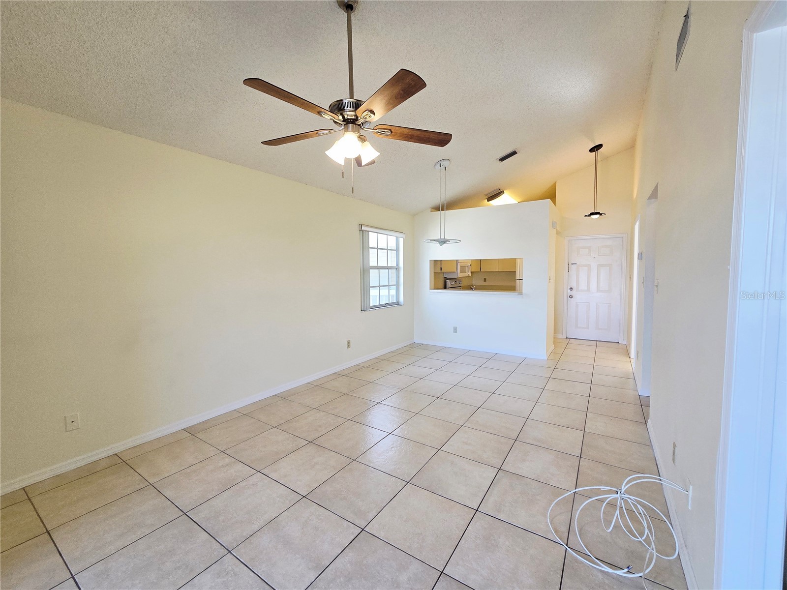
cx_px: 394
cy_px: 295
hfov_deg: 106.2
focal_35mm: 13
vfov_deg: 89.9
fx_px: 296
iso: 80
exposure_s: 1/120
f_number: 2.2
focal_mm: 2.2
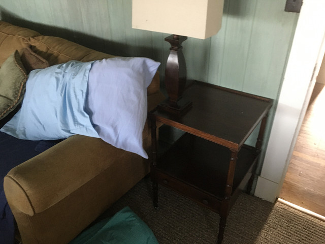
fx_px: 272
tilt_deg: -34.0
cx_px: 162
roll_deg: +0.3
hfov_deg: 61.7
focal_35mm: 29
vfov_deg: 48.2
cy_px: 122
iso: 200
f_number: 2.2
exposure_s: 1/17
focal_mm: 4.15
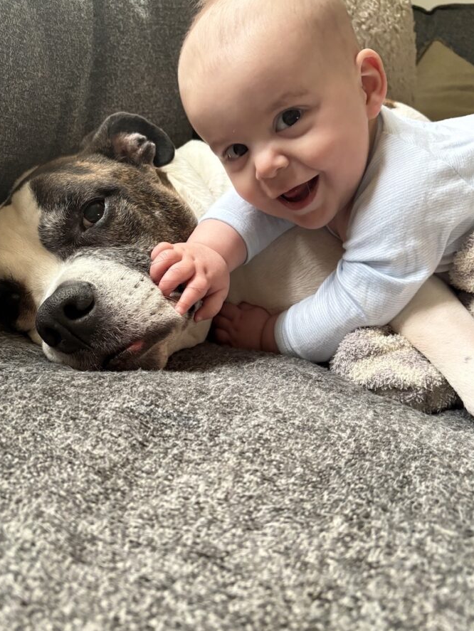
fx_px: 547
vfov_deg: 59.9
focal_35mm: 30
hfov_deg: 46.7
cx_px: 209
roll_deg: -6.1
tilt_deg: -22.5
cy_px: 305
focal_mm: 5.96
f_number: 1.6
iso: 400
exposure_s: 1/60
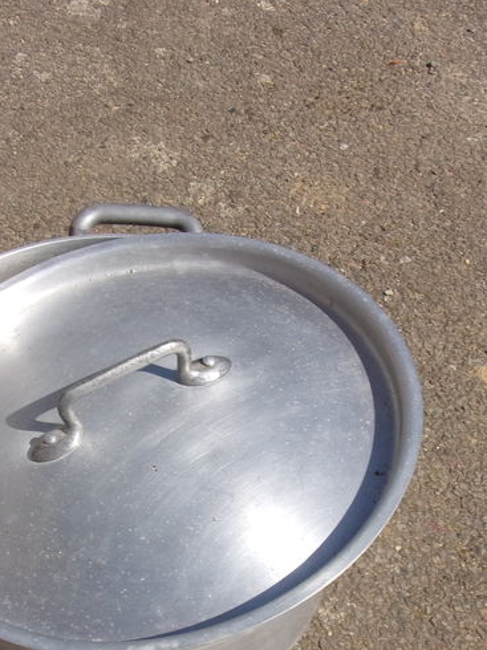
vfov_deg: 38.1
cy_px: 471
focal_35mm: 49
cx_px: 163
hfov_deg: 29.5
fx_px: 920
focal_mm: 4.3
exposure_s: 1/150
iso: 80
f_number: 10.8
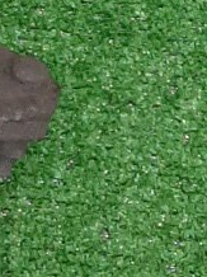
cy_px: -557
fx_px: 1374
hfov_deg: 8.6
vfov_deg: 9.2
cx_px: 20
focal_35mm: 172
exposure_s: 1/50
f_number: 1.7
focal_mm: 3.93
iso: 159
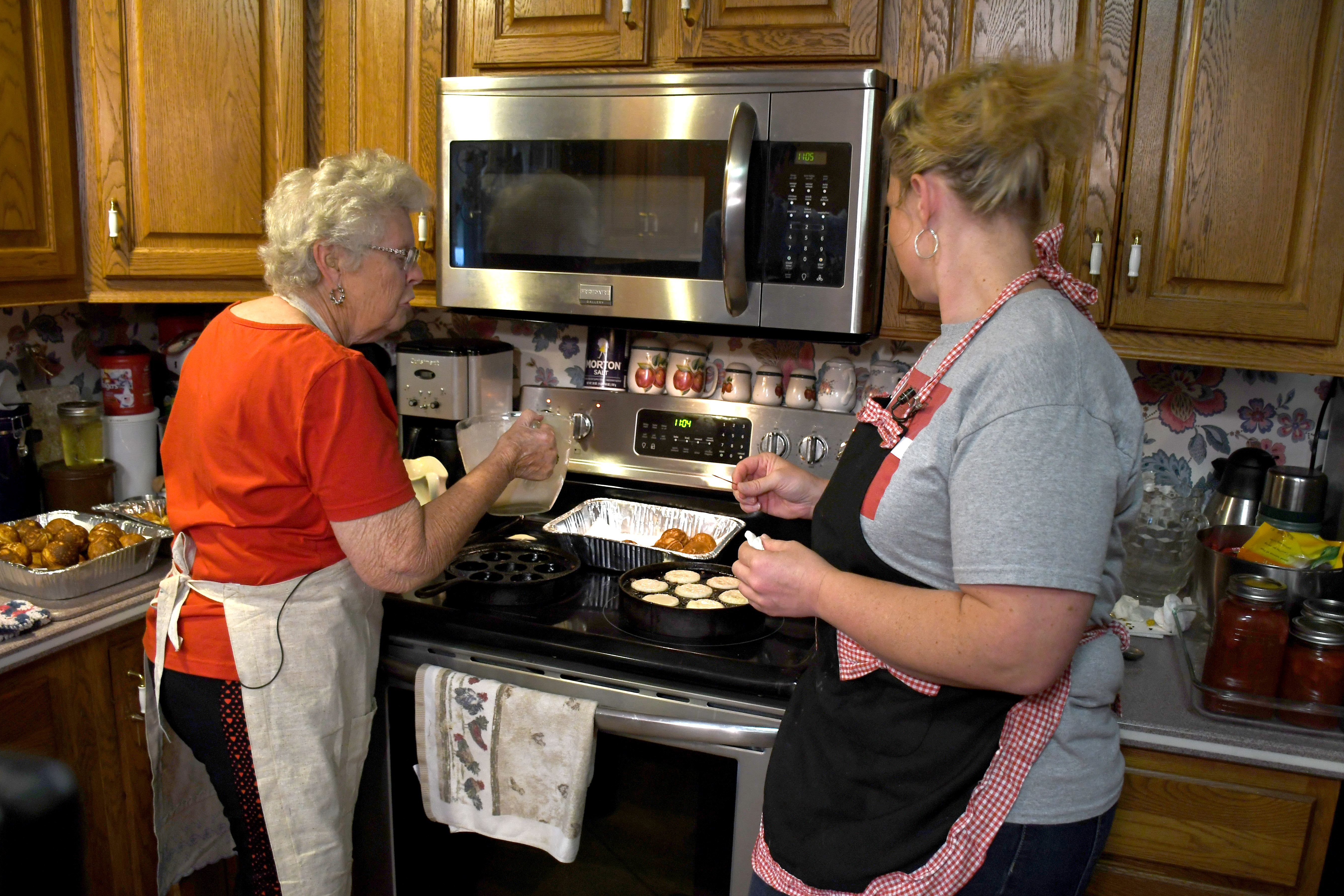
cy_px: 459
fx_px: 1045
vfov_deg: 46.4
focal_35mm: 28
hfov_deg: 65.5
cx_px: 683
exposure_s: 1/80
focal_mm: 18
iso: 800
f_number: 3.5
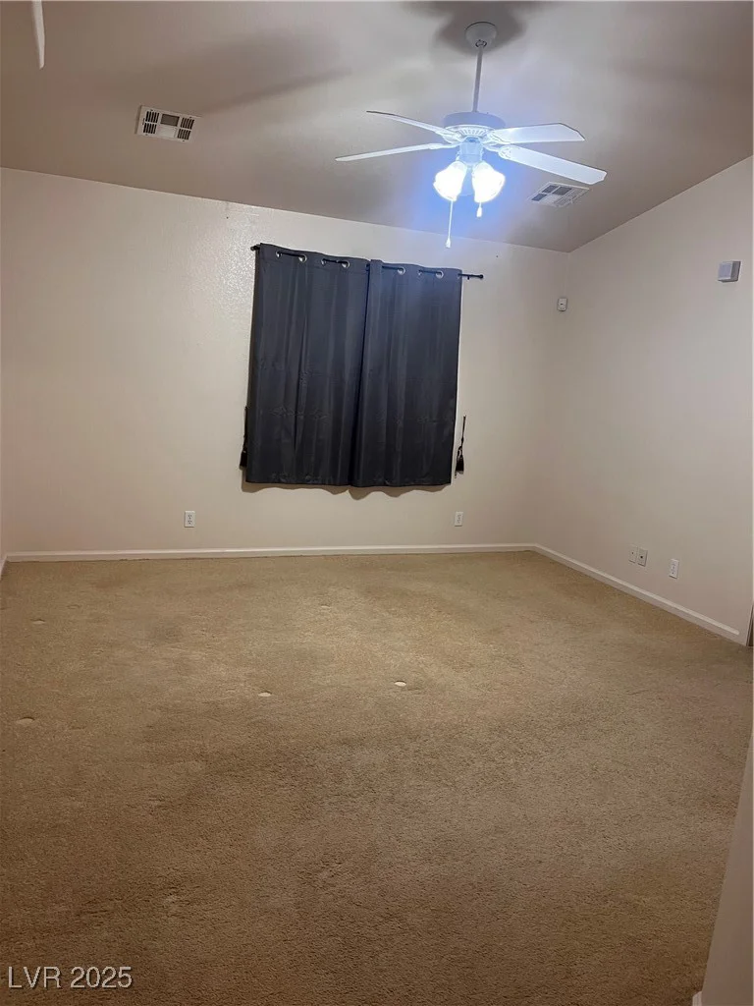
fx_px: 755
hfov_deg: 53.1
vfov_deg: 67.3
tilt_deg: -11.4
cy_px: 503
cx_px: 377
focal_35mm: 26
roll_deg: -3.8
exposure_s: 1/60
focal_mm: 5.1
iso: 125
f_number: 1.6
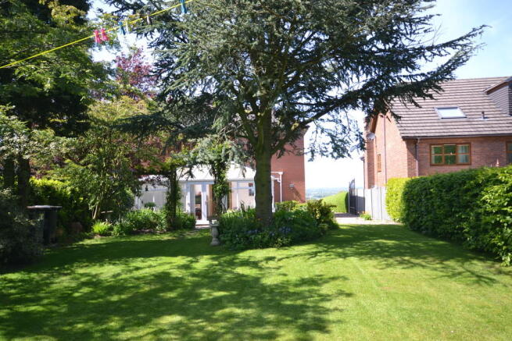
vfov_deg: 43.6
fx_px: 427
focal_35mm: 30
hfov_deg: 61.9
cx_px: 256
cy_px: 170
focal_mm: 20
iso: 160
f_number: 5.6
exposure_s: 1/125
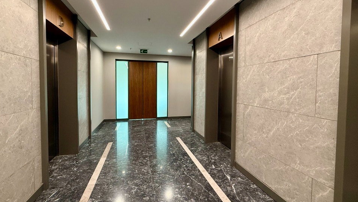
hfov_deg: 99.3
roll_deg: -0.1
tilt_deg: -0.9
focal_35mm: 16
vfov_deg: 66.9
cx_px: 172
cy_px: 90
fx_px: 152
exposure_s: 1/50
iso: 320
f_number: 2.2
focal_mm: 2.22
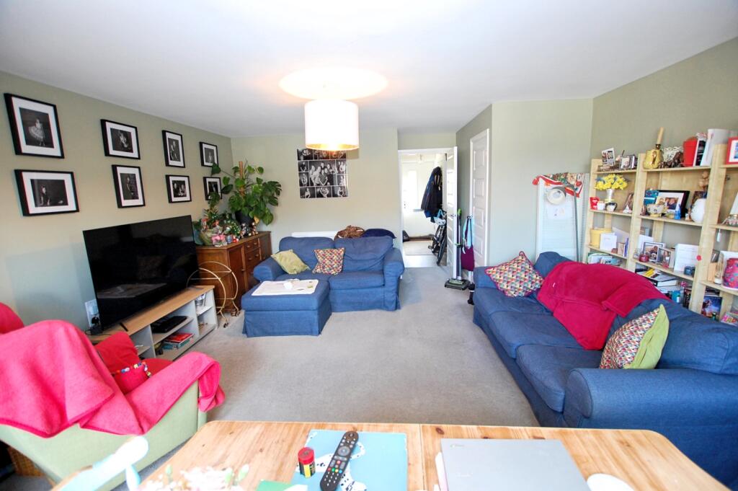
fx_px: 307
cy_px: 246
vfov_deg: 77.2
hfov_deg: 100.4
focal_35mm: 15
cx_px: 369
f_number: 3.5
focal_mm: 10
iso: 800
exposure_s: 1/40
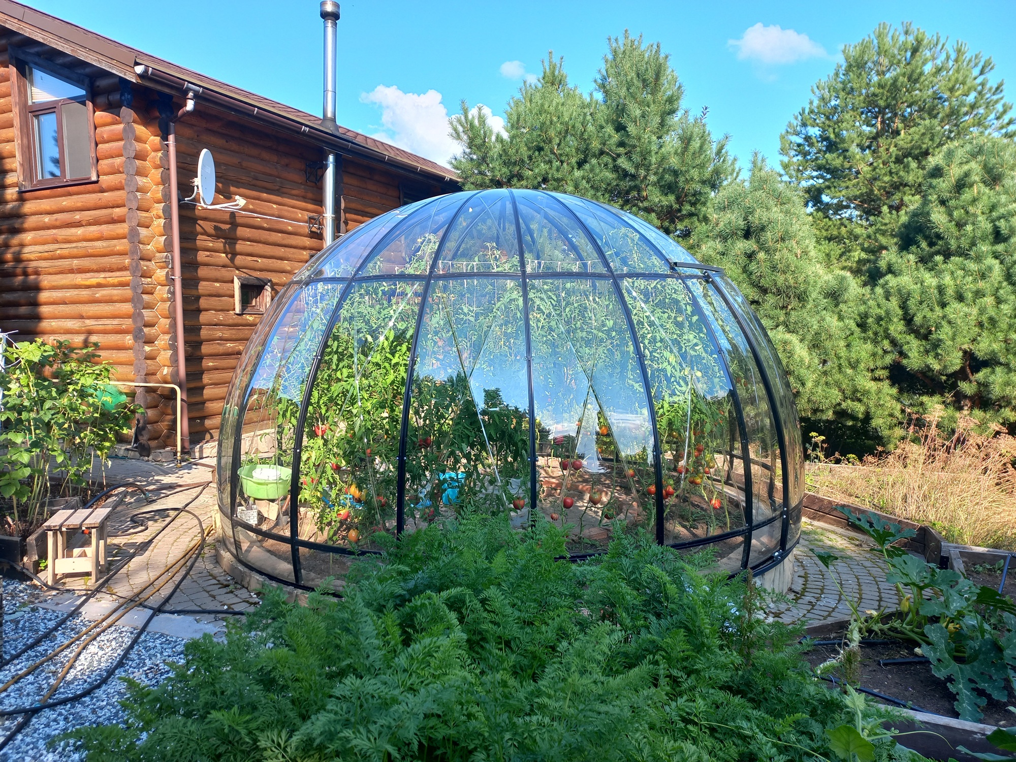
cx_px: 508
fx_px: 734
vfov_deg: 54.9
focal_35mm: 25
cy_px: 381
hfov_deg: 69.4
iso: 25
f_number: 1.8
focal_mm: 4.6
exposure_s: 1/179
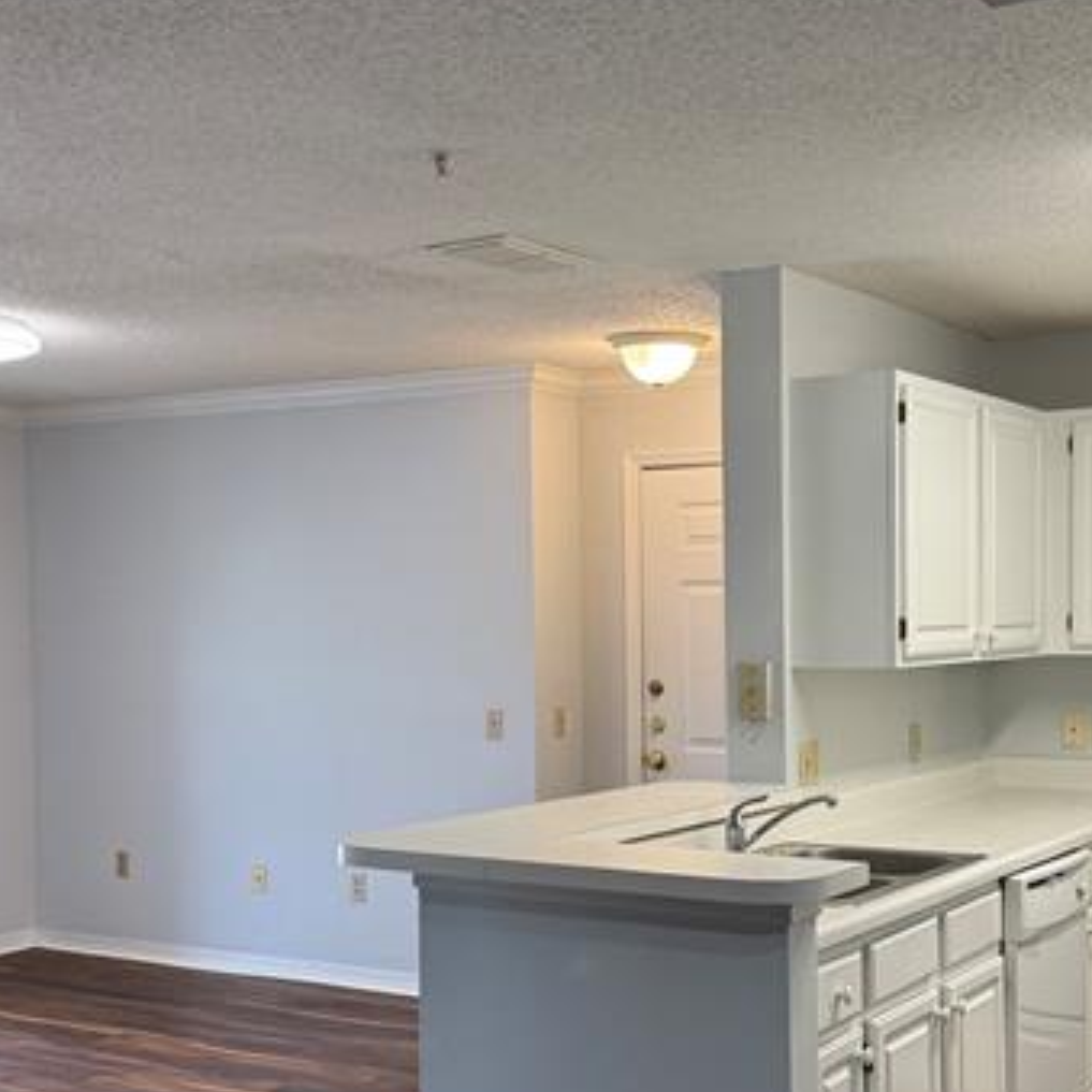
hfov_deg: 35.3
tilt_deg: -0.5
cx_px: 638
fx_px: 1713
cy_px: 676
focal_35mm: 48
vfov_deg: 35.2
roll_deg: -0.8
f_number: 1.78
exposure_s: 1/120
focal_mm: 6.76
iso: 160
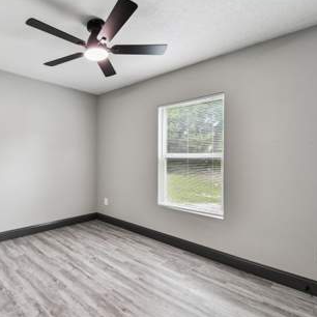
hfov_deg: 71.8
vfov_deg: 74.8
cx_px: 97
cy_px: 155
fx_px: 207
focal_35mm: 20
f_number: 7.1
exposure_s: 1/2.5
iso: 125
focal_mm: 10
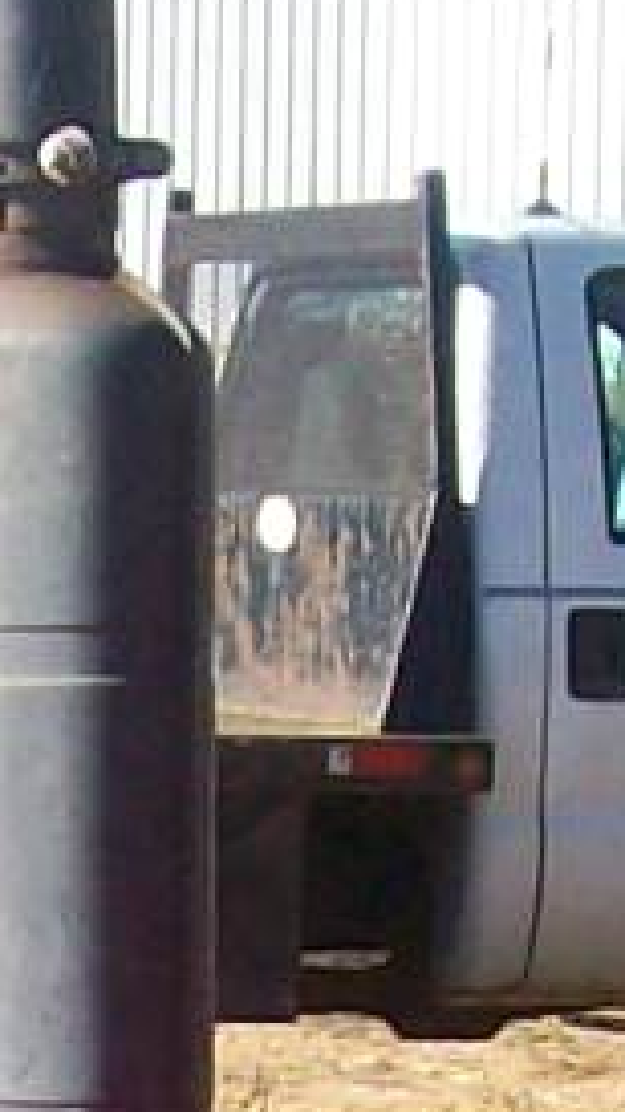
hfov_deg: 4.1
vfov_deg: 7.2
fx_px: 8638
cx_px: -783
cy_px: 1790
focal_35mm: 293
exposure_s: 1/313
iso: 80
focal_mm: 6
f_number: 4.8
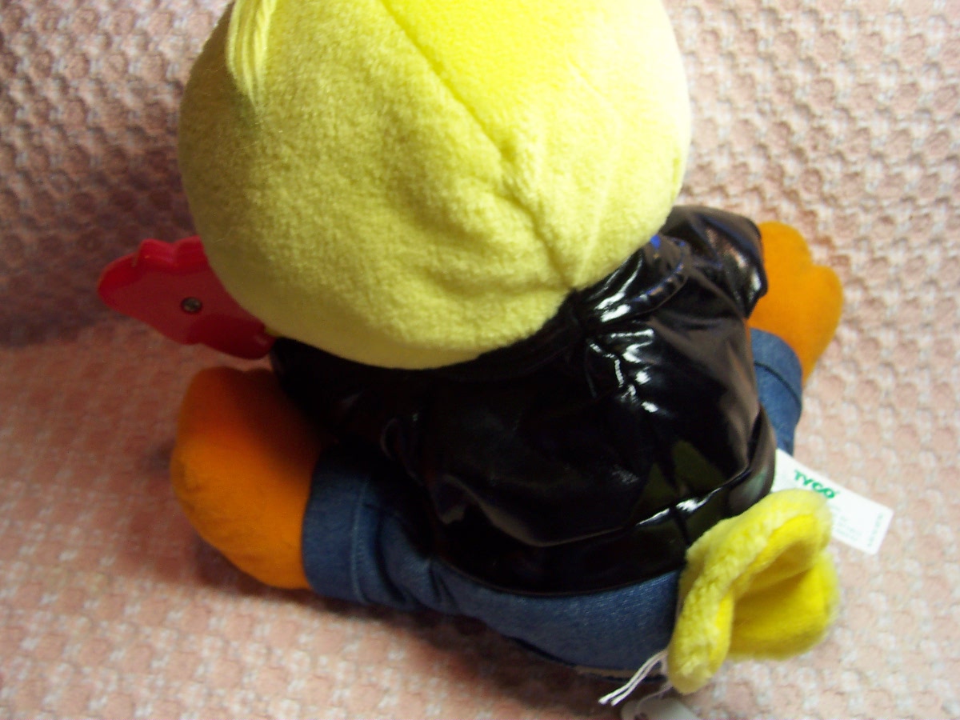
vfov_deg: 38.7
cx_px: 480
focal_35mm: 37
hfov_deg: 50.1
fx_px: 1026
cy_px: 360
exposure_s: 1/45
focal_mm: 5.6
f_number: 2.8
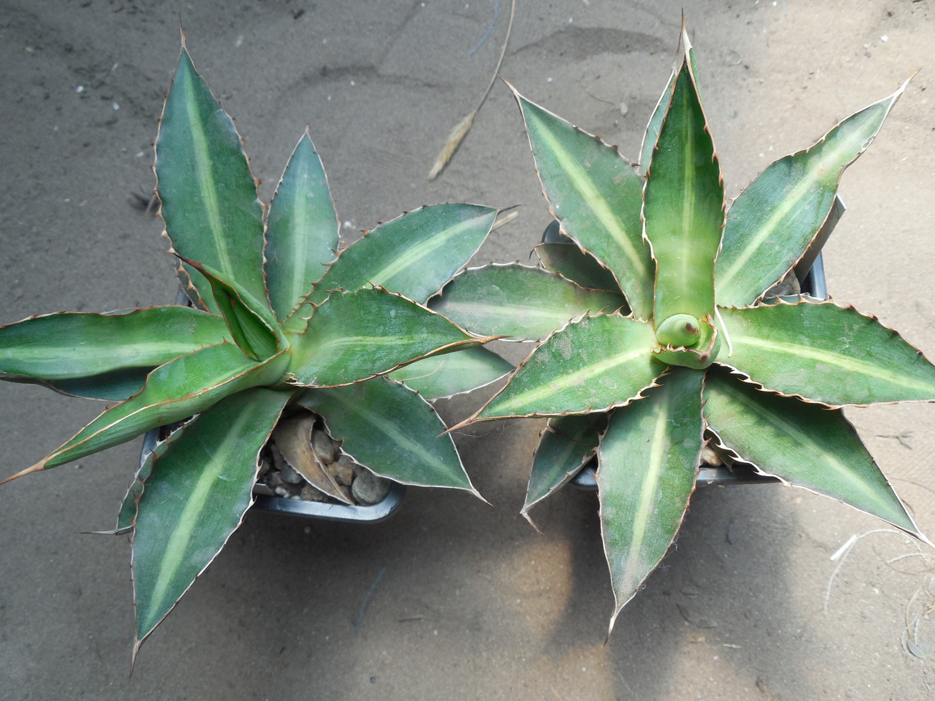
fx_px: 837
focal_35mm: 31
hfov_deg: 58.4
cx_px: 468
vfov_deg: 45.4
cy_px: 350
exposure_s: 1/160
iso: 125
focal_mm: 5.6
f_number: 3.6
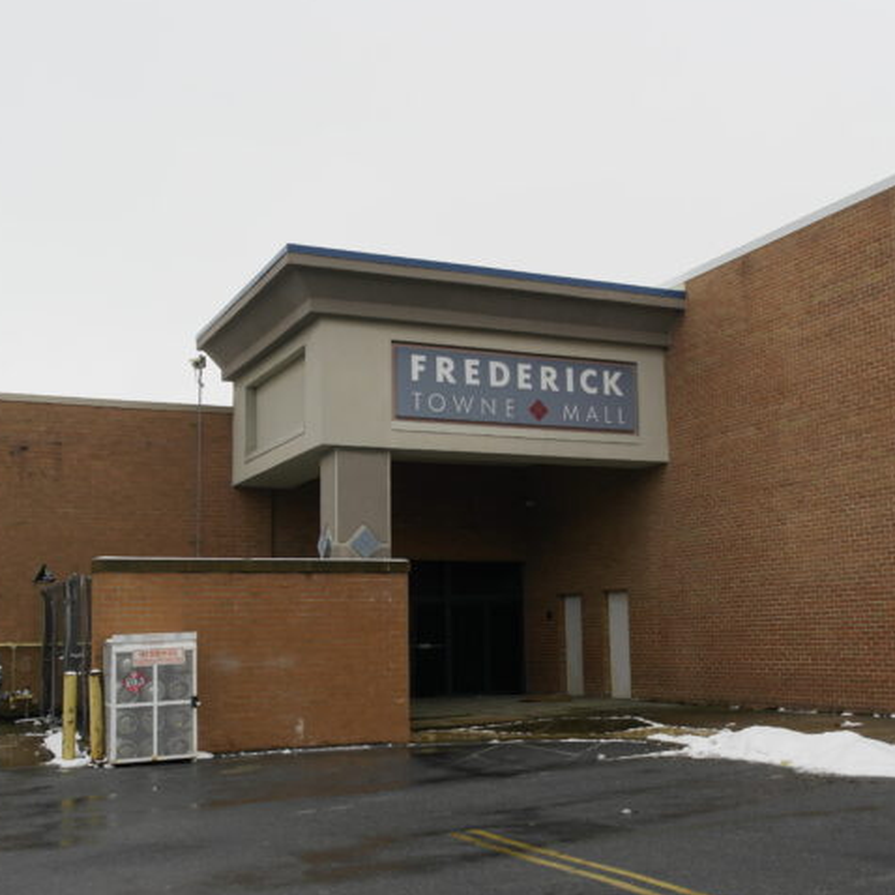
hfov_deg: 40.9
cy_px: 466
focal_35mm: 41
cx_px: 481
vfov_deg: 40.9
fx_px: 1199
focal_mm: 20
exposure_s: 1/400
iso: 200
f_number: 5.6
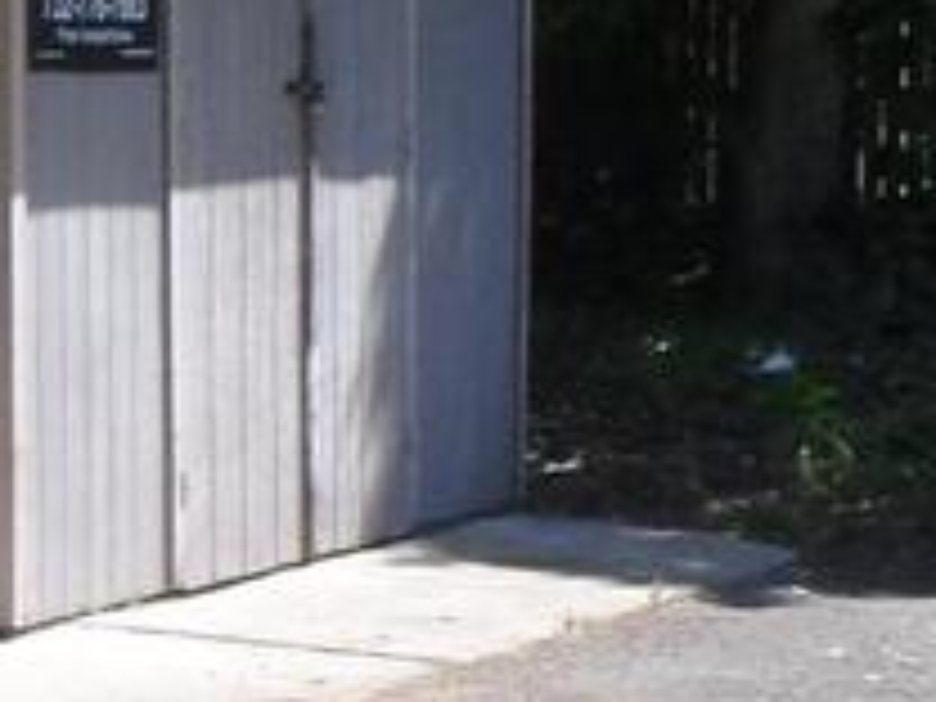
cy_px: 544
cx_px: -792
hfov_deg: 11.0
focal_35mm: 166
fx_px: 4489
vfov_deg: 8.9
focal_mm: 4
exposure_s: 1/250
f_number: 4.5
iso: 80
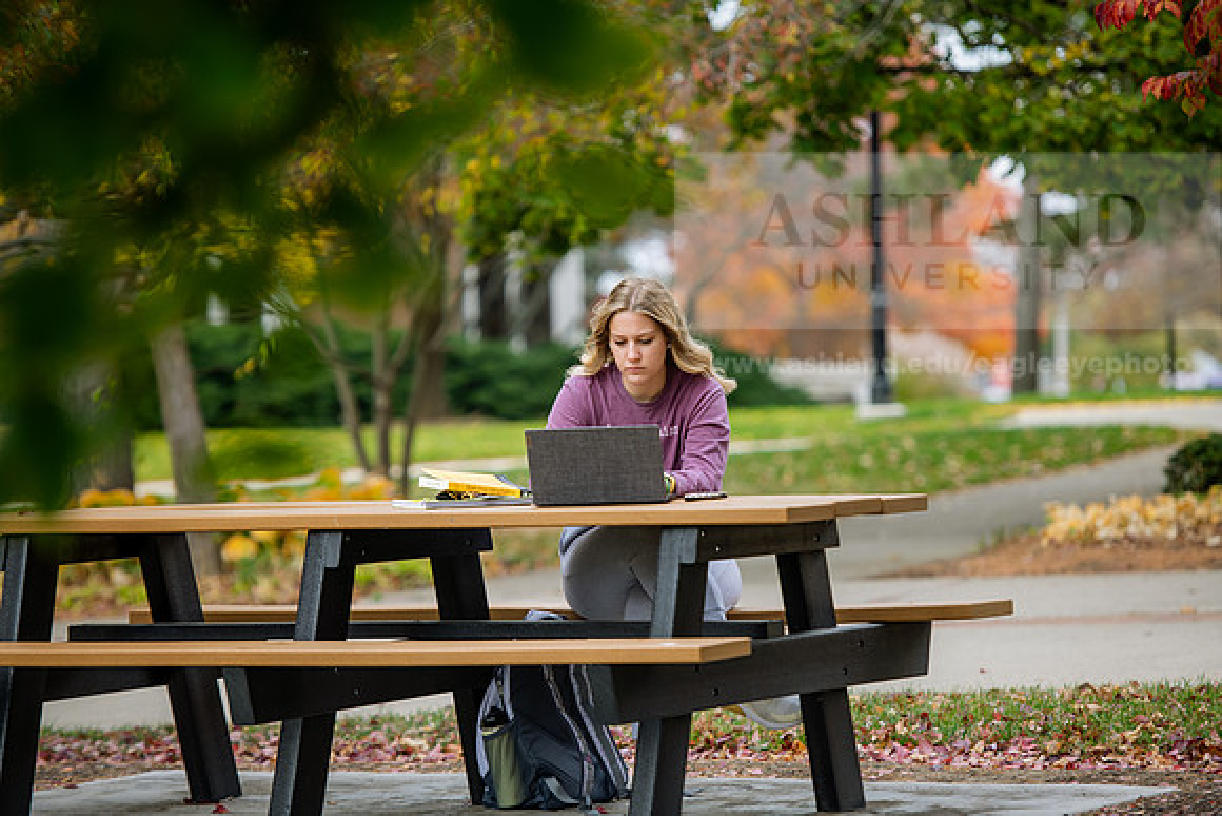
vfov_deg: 8.6
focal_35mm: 160
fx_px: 5432
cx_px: 611
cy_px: 408
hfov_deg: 12.8
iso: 160
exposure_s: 1/320
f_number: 3.2
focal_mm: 160
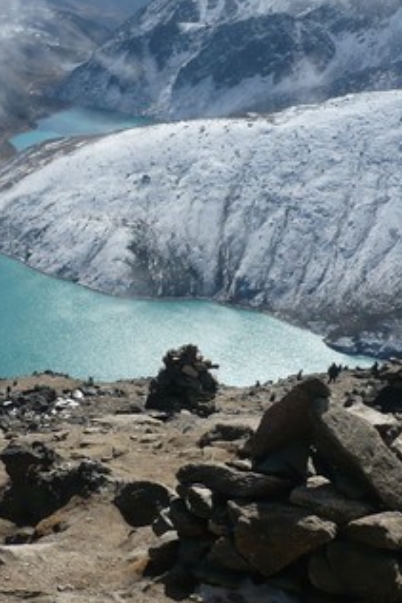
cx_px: -10
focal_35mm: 69
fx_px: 1157
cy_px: 373
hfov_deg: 19.1
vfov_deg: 29.2
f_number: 8
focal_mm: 5.8
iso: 100
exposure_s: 1/400
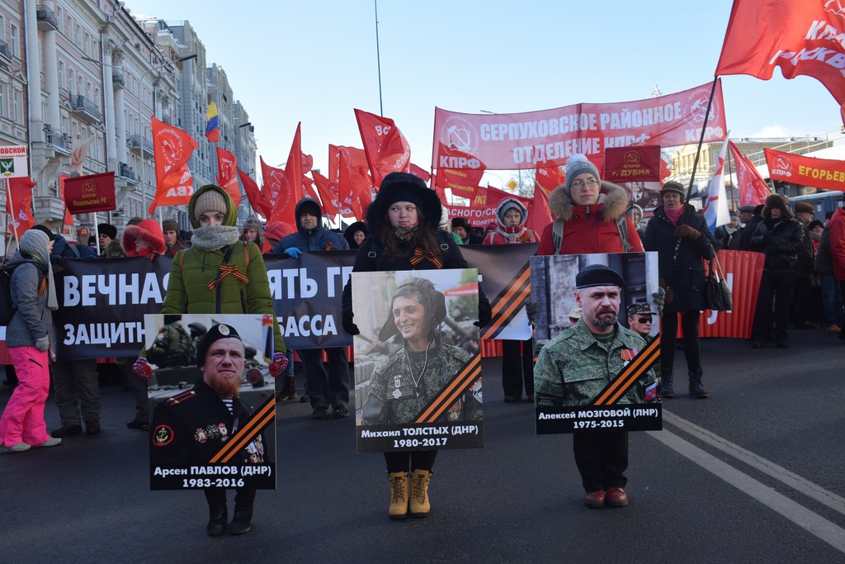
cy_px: 282
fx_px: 951
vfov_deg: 33.0
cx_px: 422
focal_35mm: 40
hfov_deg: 47.9
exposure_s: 1/160
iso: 100
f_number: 6.3
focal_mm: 27
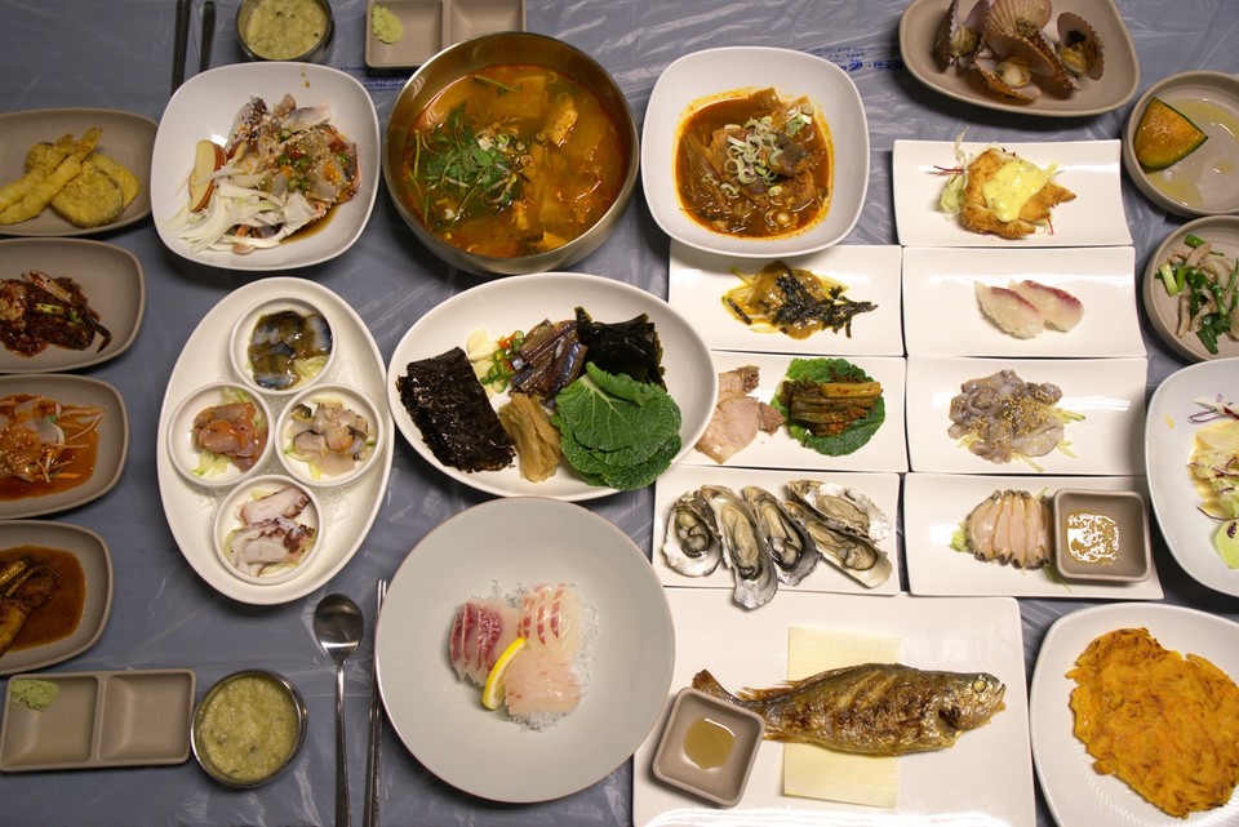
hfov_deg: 57.2
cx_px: 620
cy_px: 414
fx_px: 1136
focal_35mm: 33
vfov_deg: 40.0
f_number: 4
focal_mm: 33
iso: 500
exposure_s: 1/40
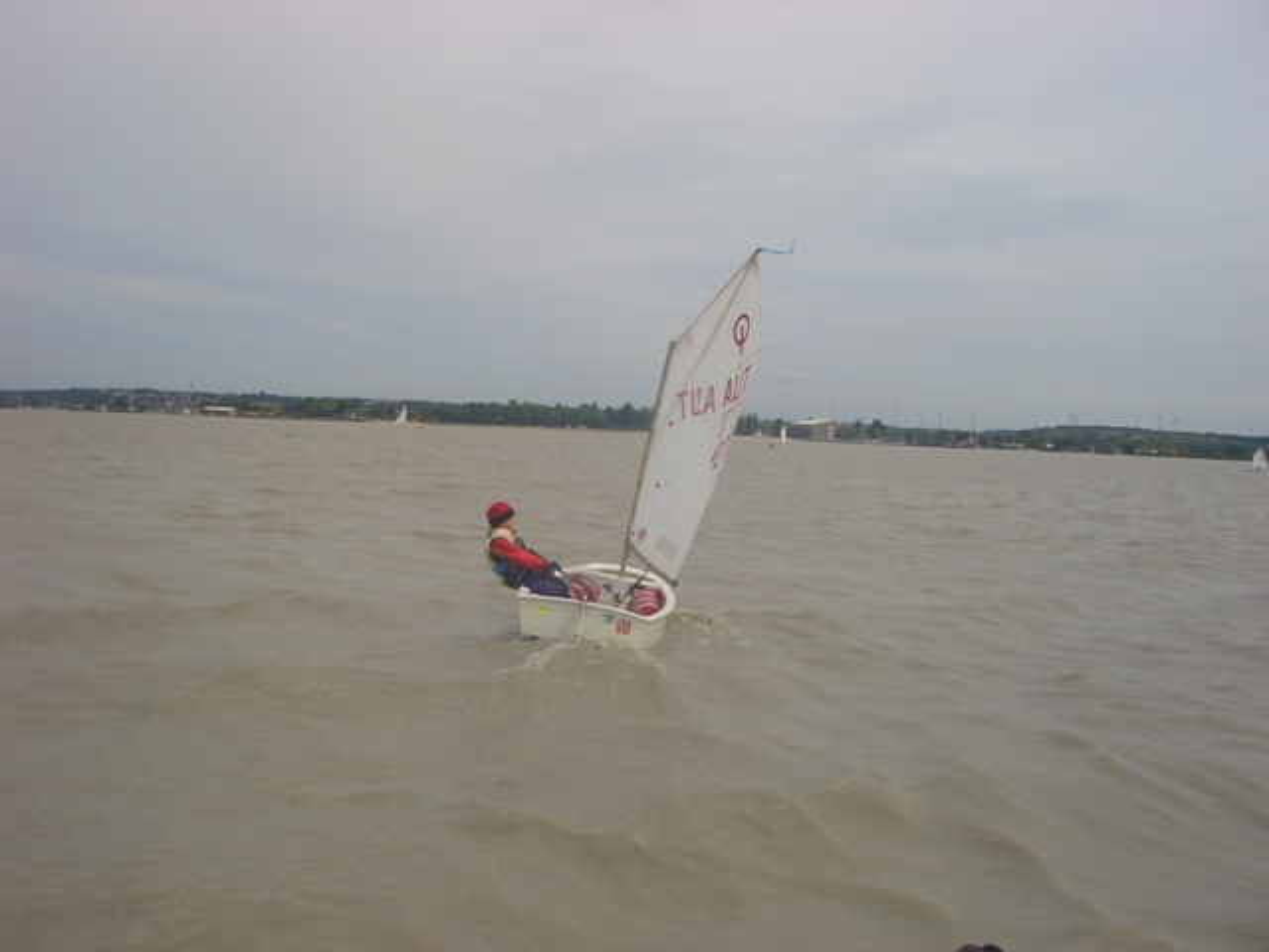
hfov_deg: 52.6
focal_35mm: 35
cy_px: 476
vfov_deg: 40.7
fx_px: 1283
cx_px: 634
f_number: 4.3
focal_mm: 5.8
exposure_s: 1/800
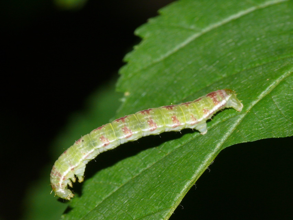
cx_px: 146
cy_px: 110
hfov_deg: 8.3
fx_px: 2023
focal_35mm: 239
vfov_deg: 6.2
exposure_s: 1/640
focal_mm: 50.5
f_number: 11
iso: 200
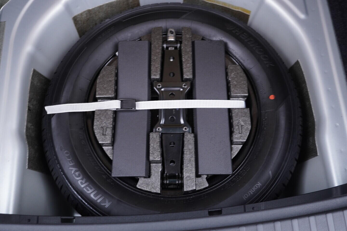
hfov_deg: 53.1
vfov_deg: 36.9
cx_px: 174
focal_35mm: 36
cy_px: 116
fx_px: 347
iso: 400
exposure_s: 1/40
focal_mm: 24
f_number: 2.8
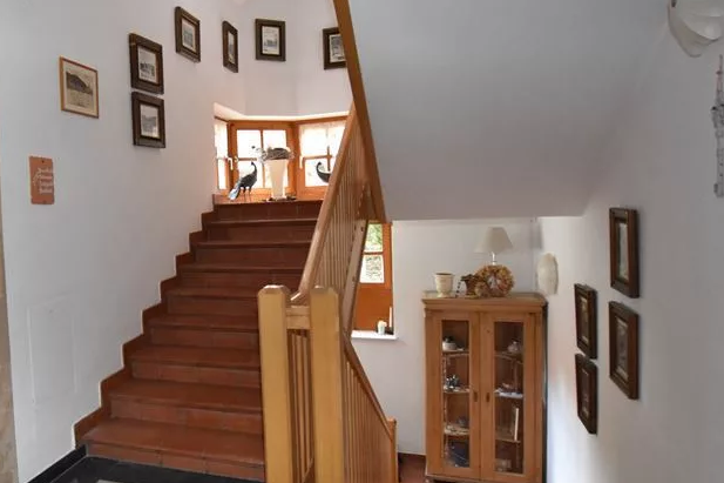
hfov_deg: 61.1
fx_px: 563
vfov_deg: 46.4
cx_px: 164
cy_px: 242
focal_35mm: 28
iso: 2800
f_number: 4
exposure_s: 1/60
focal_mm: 10
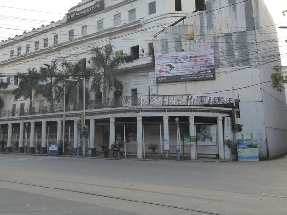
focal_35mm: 39
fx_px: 323
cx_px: 120
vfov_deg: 36.6
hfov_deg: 47.7
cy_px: 79
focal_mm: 5
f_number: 3.5
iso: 160
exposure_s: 1/160
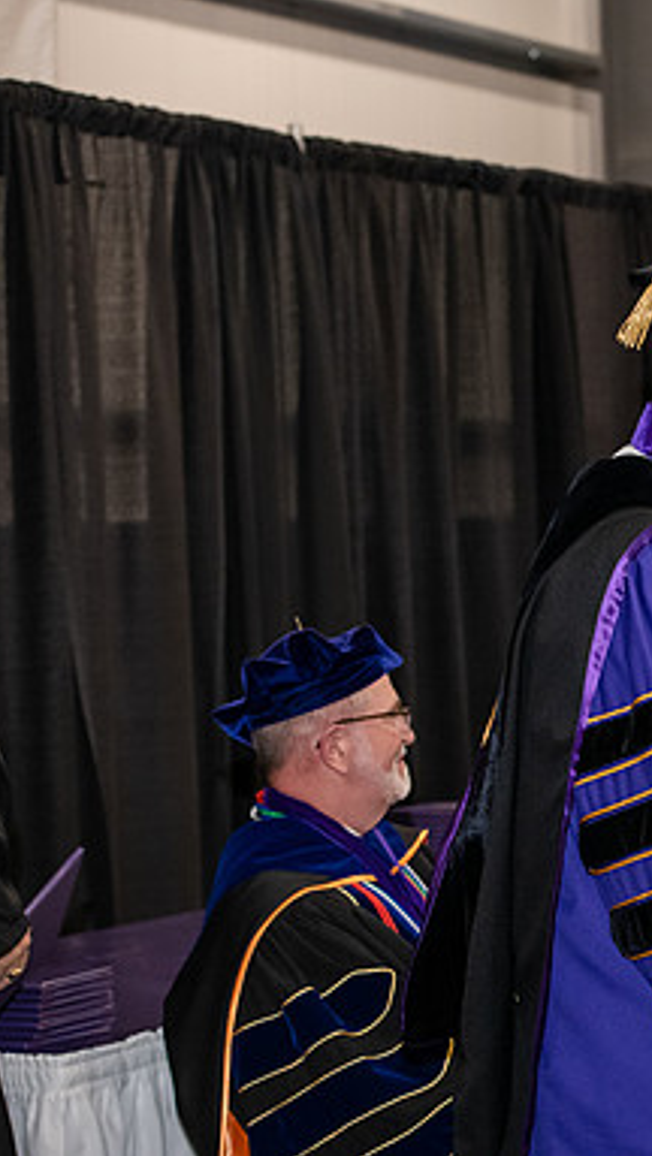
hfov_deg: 10.7
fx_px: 3405
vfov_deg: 19.3
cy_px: 575
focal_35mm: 111
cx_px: 860
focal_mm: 70
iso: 2500
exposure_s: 1/200
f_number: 5
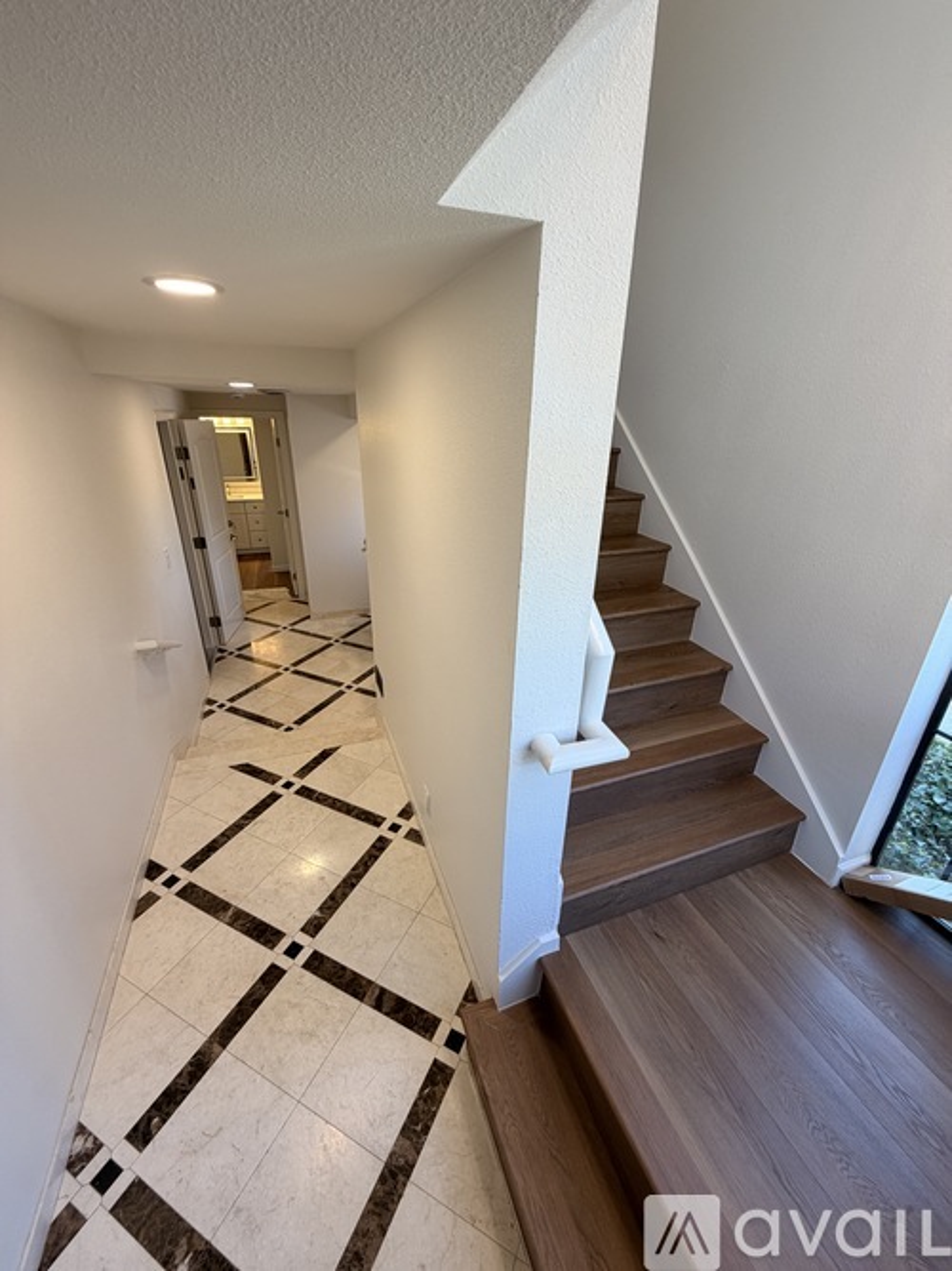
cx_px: 476
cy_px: 636
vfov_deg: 102.1
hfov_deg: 85.7
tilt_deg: -21.7
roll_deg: -0.8
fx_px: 514
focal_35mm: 14
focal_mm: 2.22
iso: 100
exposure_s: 1/120
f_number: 2.2
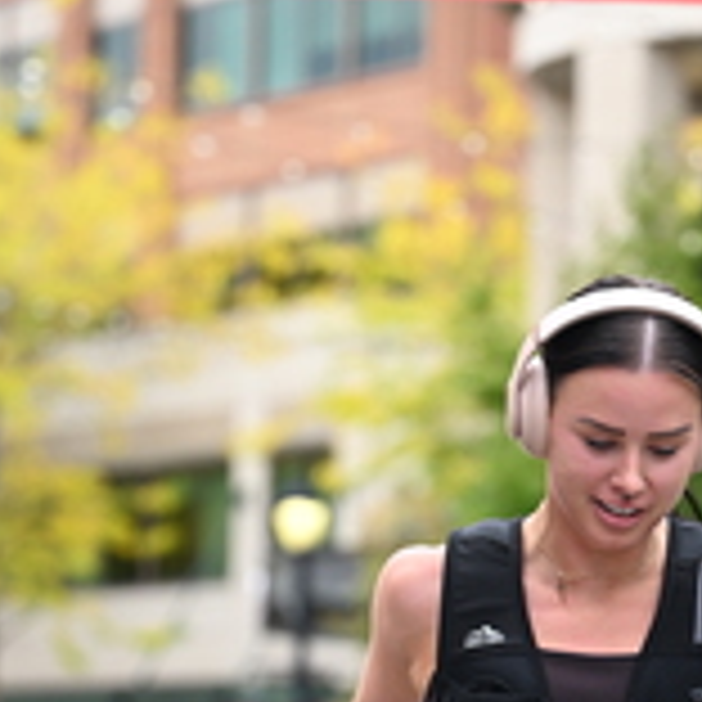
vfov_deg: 6.8
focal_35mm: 257
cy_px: 738
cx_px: 574
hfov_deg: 6.8
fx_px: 5897
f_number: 2.8
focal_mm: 86
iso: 640
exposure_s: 1/2000
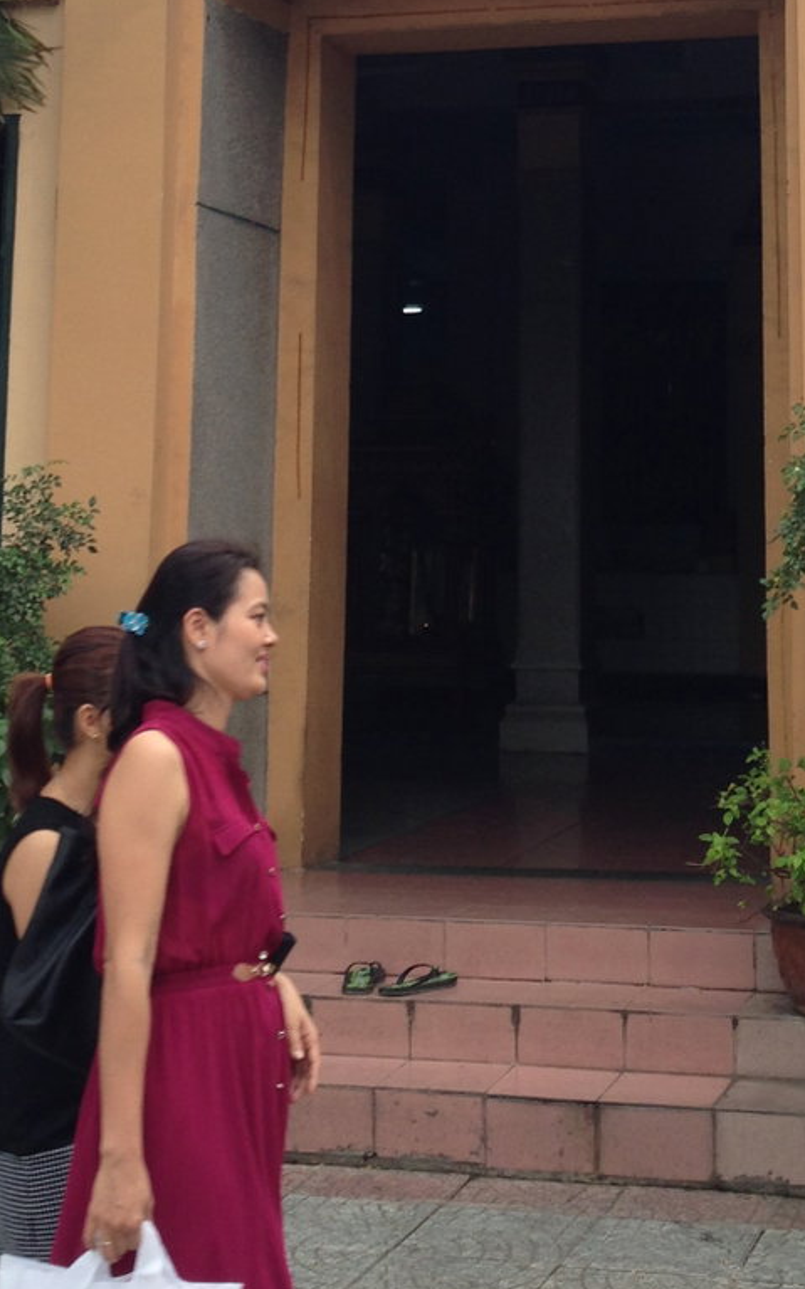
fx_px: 2564
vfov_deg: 27.1
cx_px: 565
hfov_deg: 17.8
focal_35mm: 73
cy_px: 99
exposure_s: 1/215
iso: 50
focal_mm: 4.12
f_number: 2.4
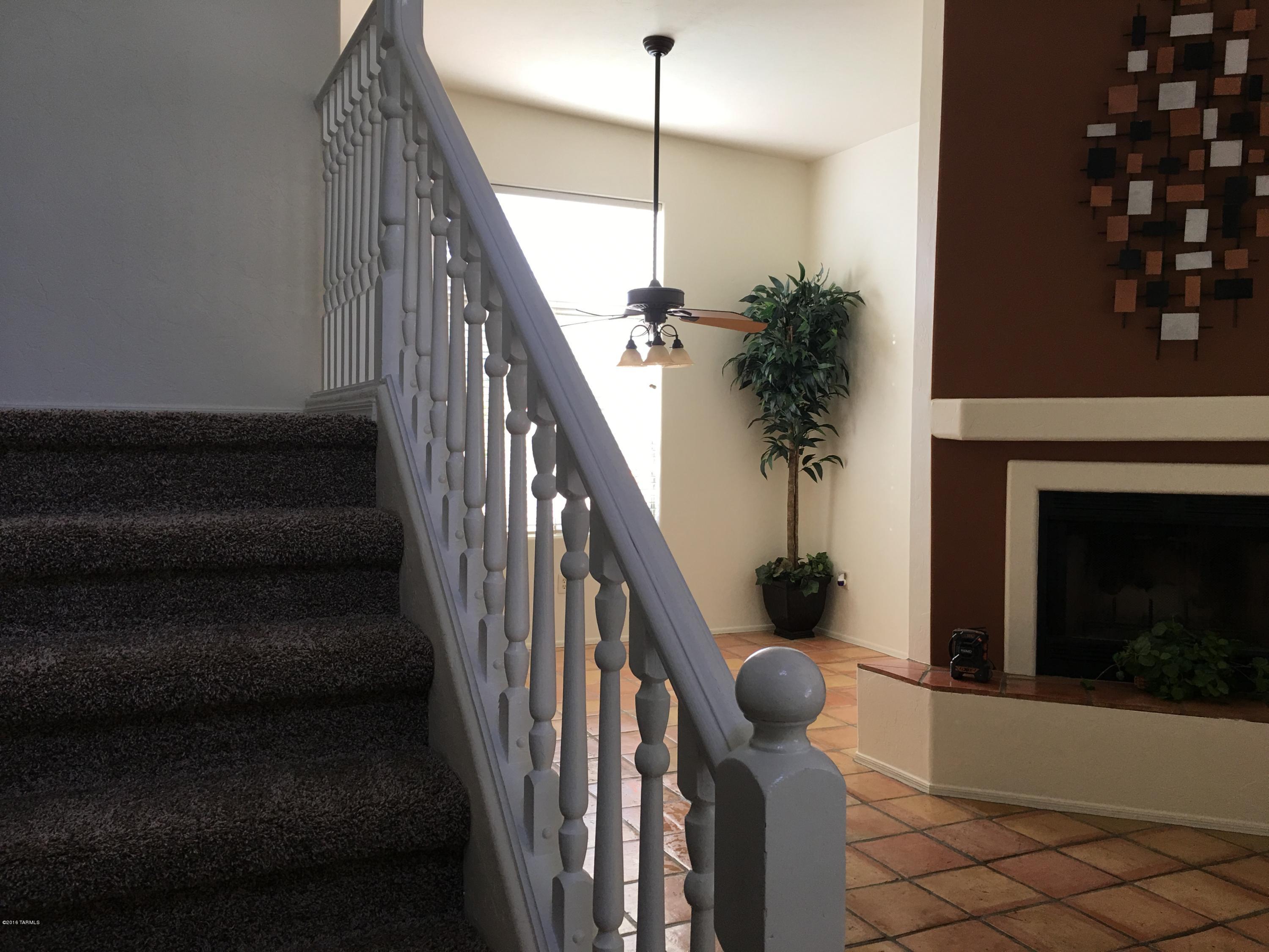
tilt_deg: -1.2
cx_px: 634
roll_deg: -1.0
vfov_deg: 48.2
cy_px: 476
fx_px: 1063
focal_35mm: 29
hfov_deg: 61.7
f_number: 2.2
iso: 25
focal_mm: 4.15
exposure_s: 1/30
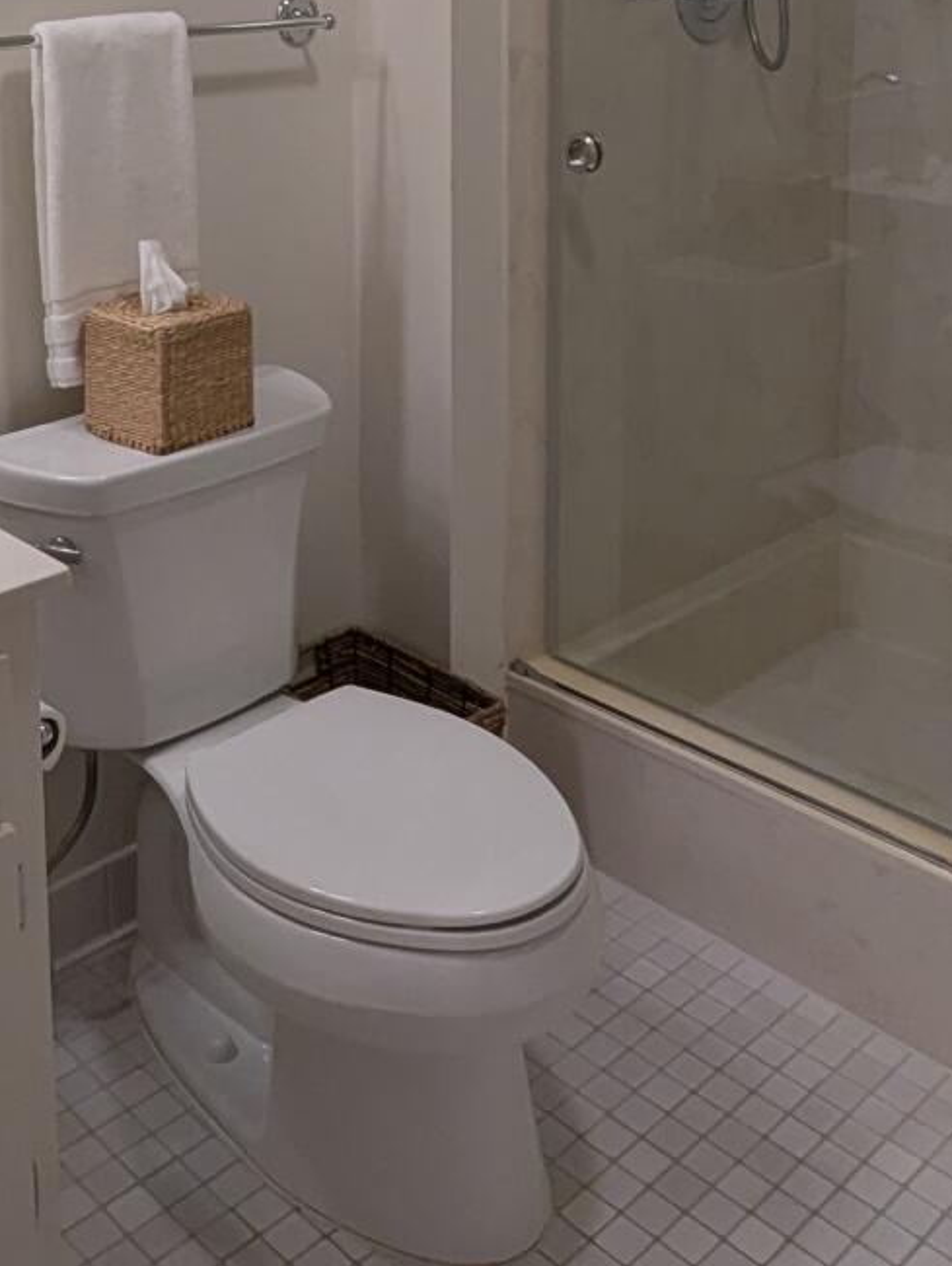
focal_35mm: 40
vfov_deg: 42.2
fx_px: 1464
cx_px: 466
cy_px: 82
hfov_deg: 36.0
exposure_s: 1/143
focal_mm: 1.95
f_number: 2.2
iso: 196
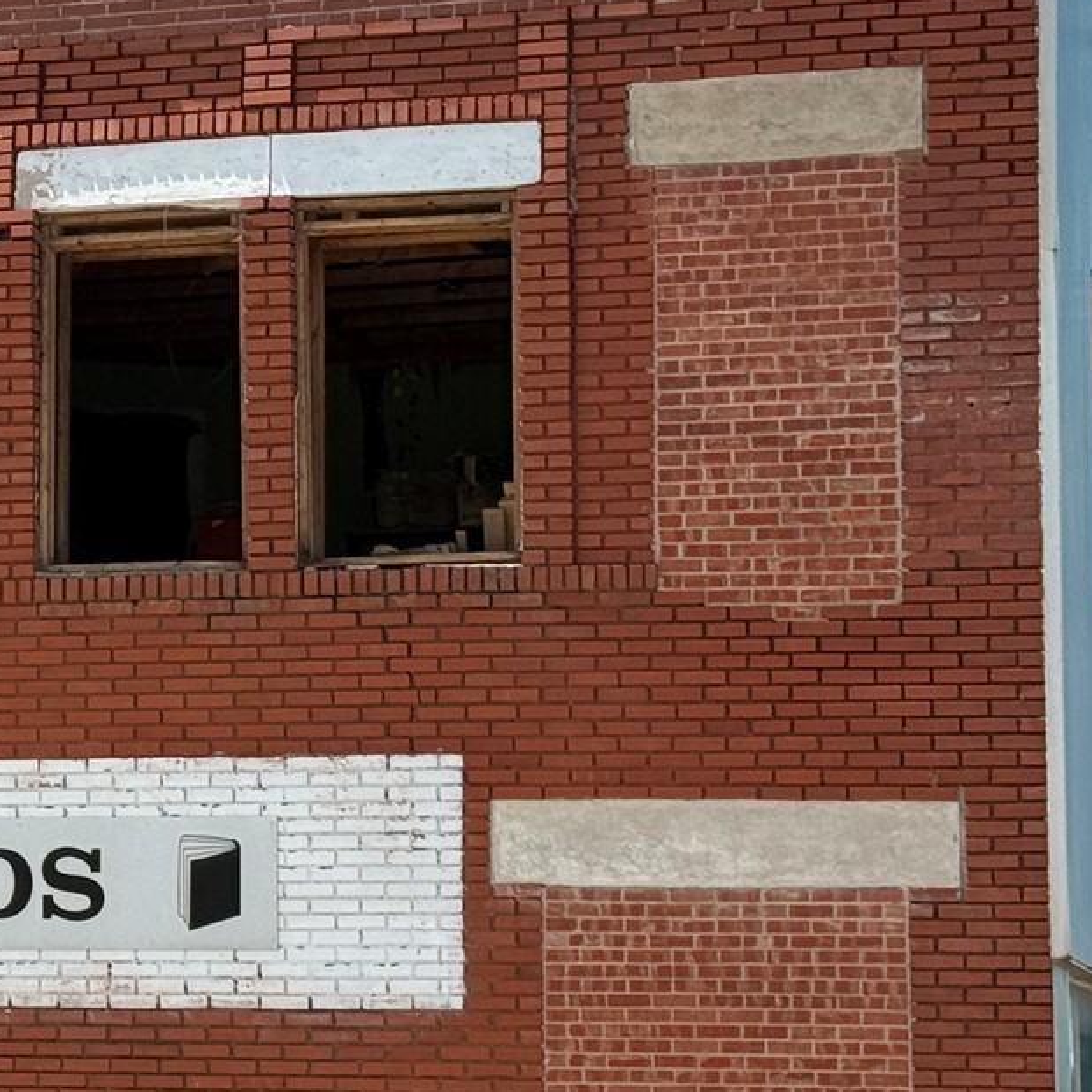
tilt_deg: +7.4
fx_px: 4675
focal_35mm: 131
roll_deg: -0.7
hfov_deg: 12.8
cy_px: 539
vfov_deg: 13.3
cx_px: -406
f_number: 1.78
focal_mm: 6.76
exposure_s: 1/5587
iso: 80
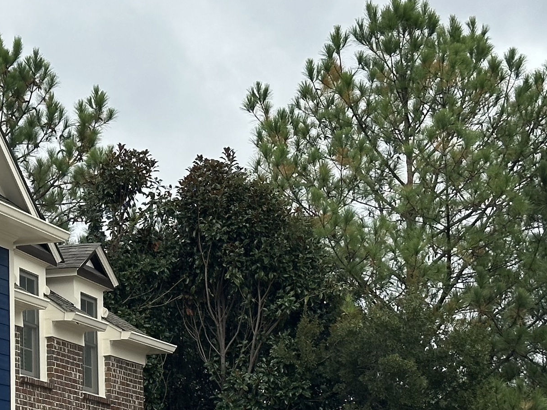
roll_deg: +0.2
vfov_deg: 12.1
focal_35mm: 122
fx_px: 1927
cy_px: 320
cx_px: -113
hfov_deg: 15.5
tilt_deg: +7.9
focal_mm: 6.86
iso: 64
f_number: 1.78
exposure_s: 1/1815
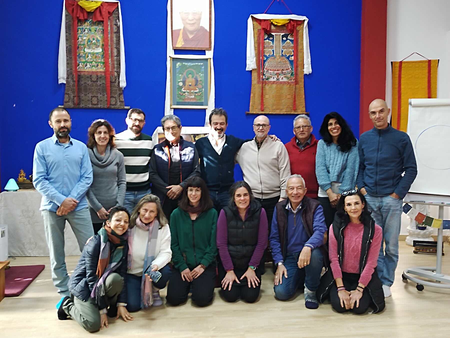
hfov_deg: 54.0
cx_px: 225
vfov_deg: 41.8
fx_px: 442
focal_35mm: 34
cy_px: 169
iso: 605
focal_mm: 4.75
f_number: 1.8
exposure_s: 1/25
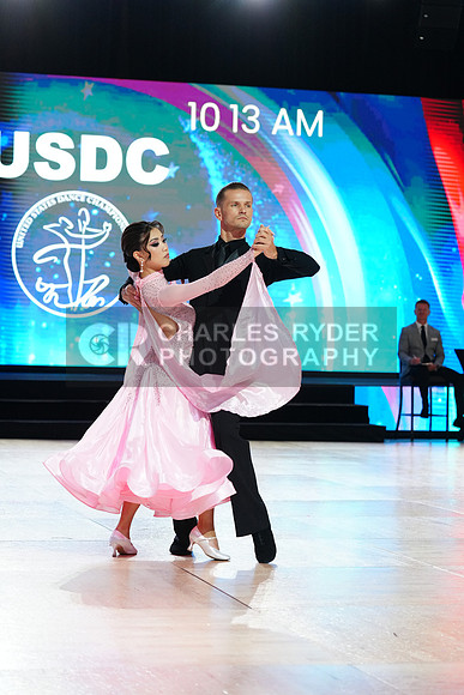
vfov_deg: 23.4
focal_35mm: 87
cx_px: 232
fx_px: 1681
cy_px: 348
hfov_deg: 15.7
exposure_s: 1/320
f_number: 4
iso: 2500
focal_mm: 87
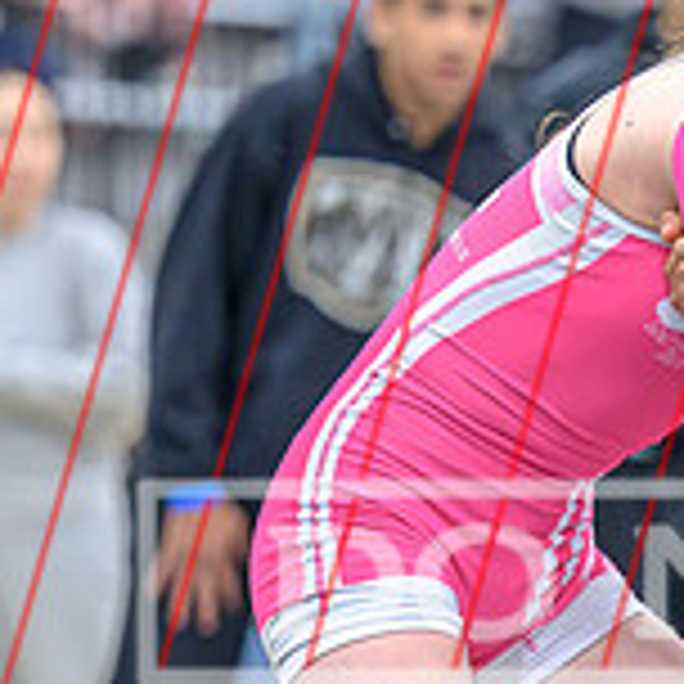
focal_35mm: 440
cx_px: 956
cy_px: 500
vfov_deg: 4.0
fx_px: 9836
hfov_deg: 4.0
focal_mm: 120
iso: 3200
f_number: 2.8
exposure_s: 1/640
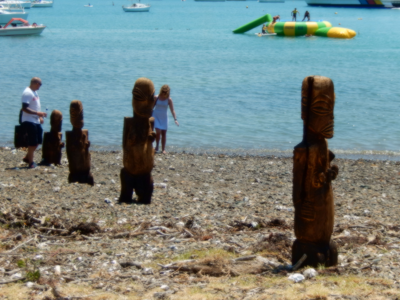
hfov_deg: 22.5
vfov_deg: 17.0
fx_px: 1005
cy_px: 152
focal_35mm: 87
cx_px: 200
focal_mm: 15.2
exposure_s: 1/800
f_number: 5.1
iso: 125
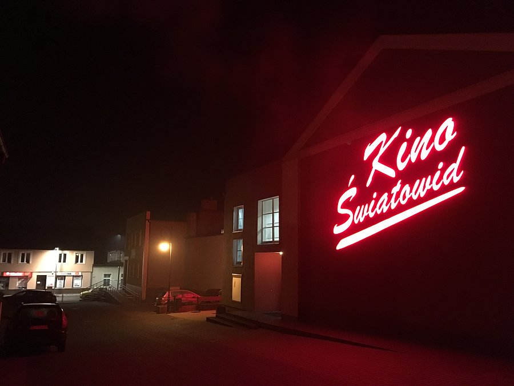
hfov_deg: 61.7
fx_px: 431
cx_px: 257
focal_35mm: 29
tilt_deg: +9.3
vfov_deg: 48.2
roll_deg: -1.1
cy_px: 193
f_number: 2.2
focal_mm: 4.15
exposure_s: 1/17
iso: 800
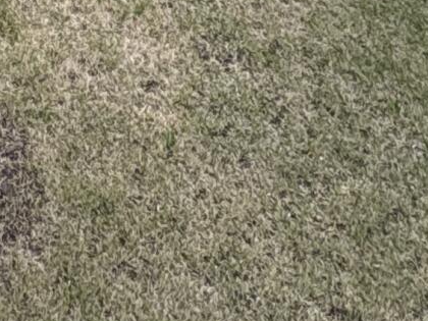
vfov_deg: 10.5
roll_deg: +4.4
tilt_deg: -18.6
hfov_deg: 17.7
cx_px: -202
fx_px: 1236
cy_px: -638
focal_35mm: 100
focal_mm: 2.22
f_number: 2.2
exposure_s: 1/418
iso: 50
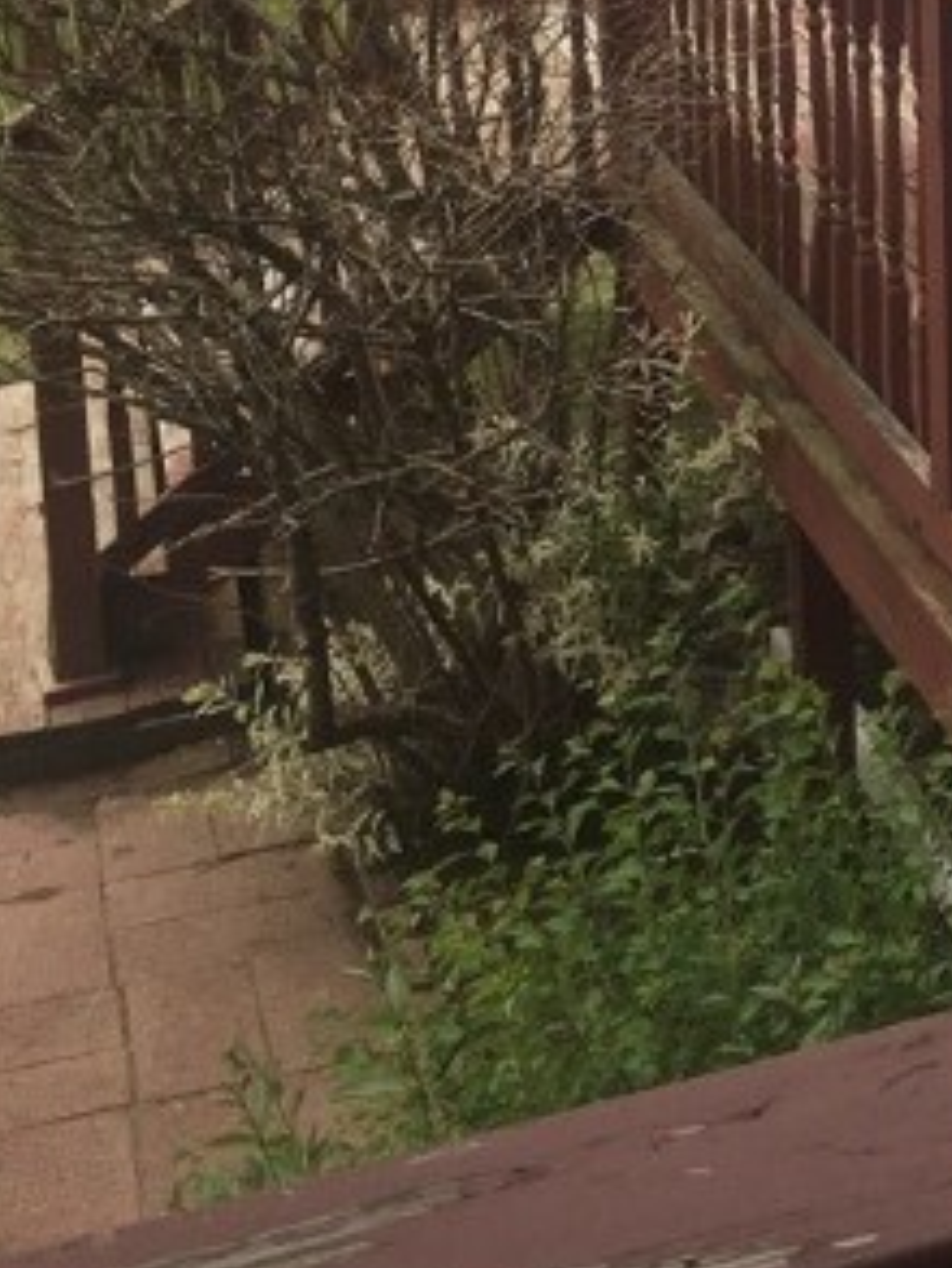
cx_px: 1225
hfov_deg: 18.1
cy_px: -156
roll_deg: -0.9
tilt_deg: -10.9
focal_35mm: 76
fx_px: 2785
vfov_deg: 23.9
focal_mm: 4.15
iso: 25
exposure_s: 1/2262
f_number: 2.2
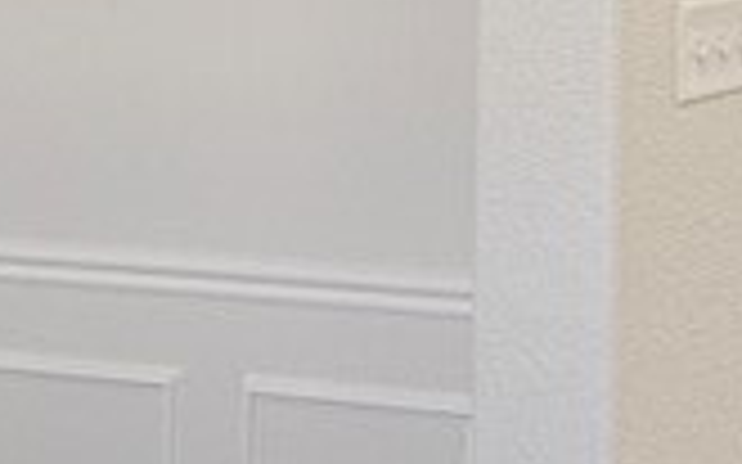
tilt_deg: +2.8
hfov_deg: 17.4
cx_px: 1412
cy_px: -252
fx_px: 1860
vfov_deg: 13.3
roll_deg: +0.2
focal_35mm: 92
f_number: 2.2
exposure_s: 1/120
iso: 100
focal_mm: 2.22
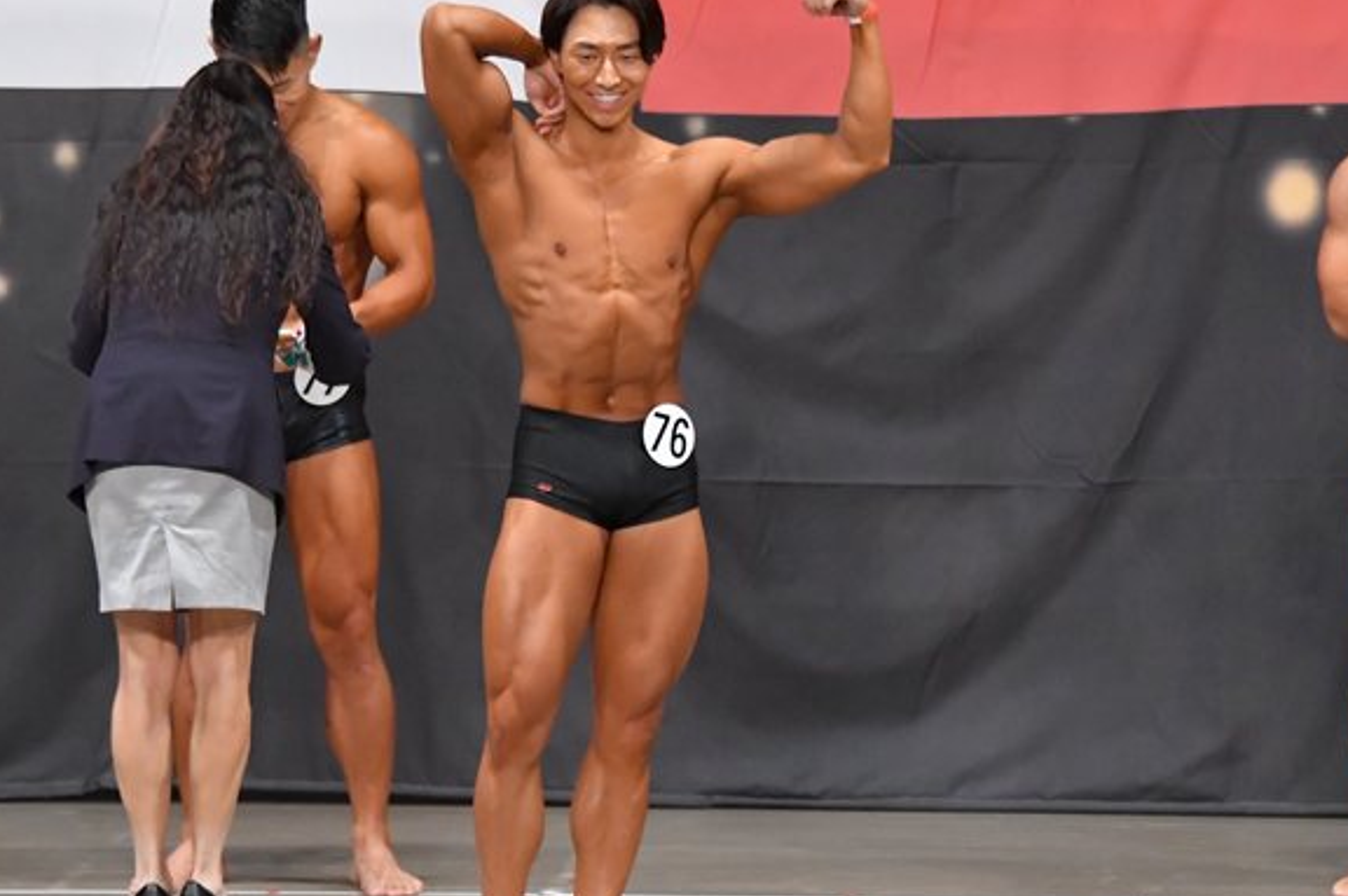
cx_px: 670
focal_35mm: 272
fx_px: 10176
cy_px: 482
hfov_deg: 7.6
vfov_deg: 5.0
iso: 6400
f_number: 5.6
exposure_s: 1/400
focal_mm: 135
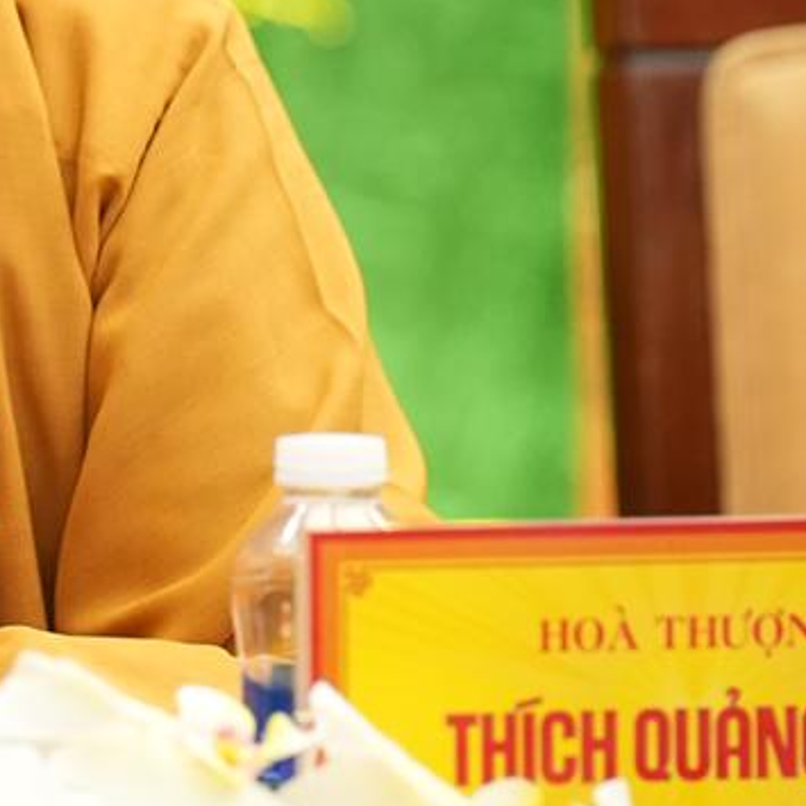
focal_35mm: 683
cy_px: -41
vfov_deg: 2.6
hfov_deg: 2.6
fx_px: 17992
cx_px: -218
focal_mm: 159
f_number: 2.8
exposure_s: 1/125
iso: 1250
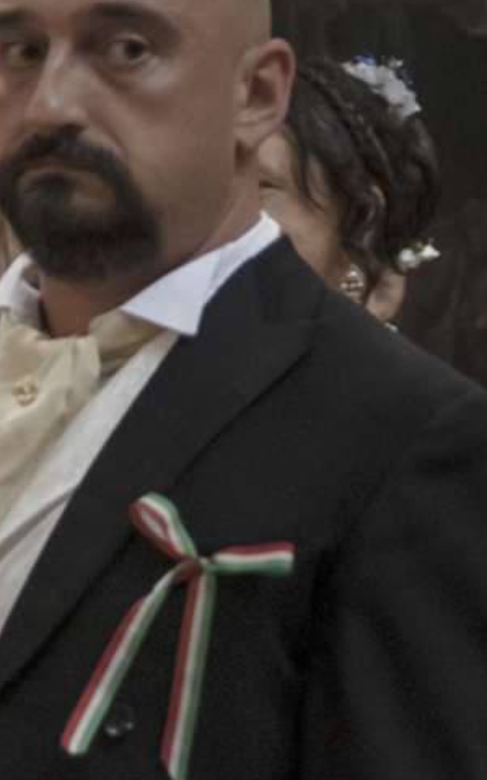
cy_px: 545
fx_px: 8141
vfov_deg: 5.5
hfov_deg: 3.4
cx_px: 34
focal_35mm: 383
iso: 2500
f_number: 4
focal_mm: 80
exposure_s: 1/160
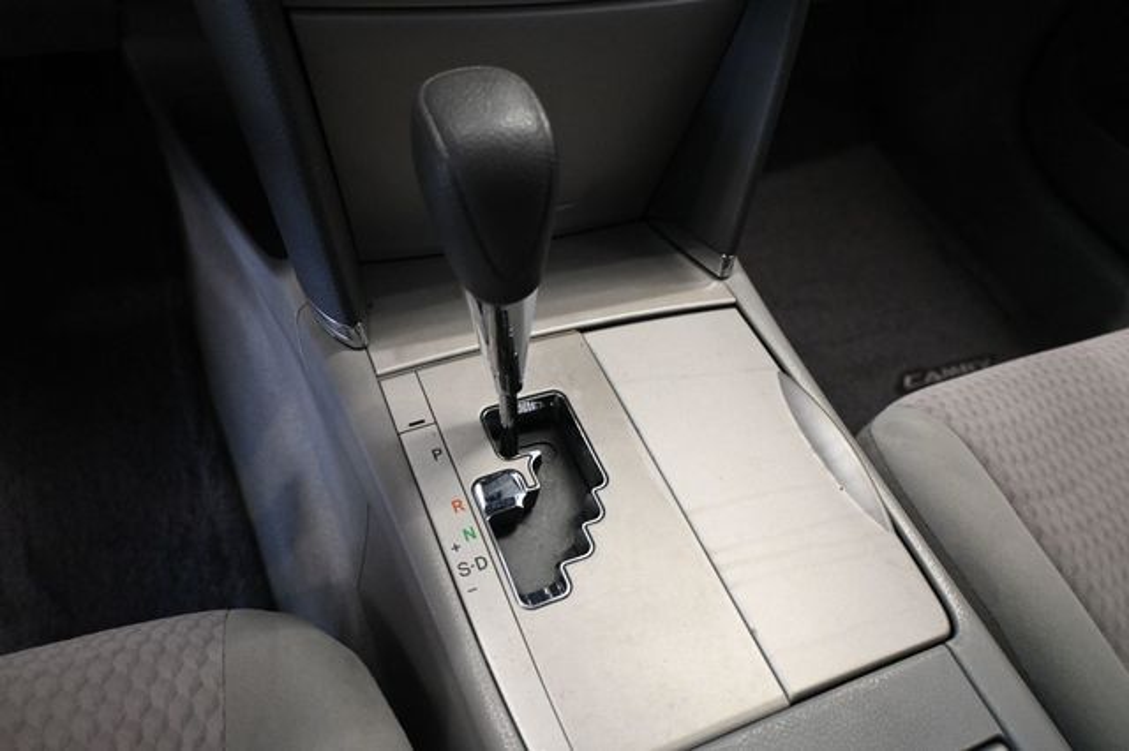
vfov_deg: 46.7
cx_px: 564
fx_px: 870
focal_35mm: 28
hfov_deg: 66.0
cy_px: 376
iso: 3200
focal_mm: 18.5
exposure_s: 1/125
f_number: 3.8
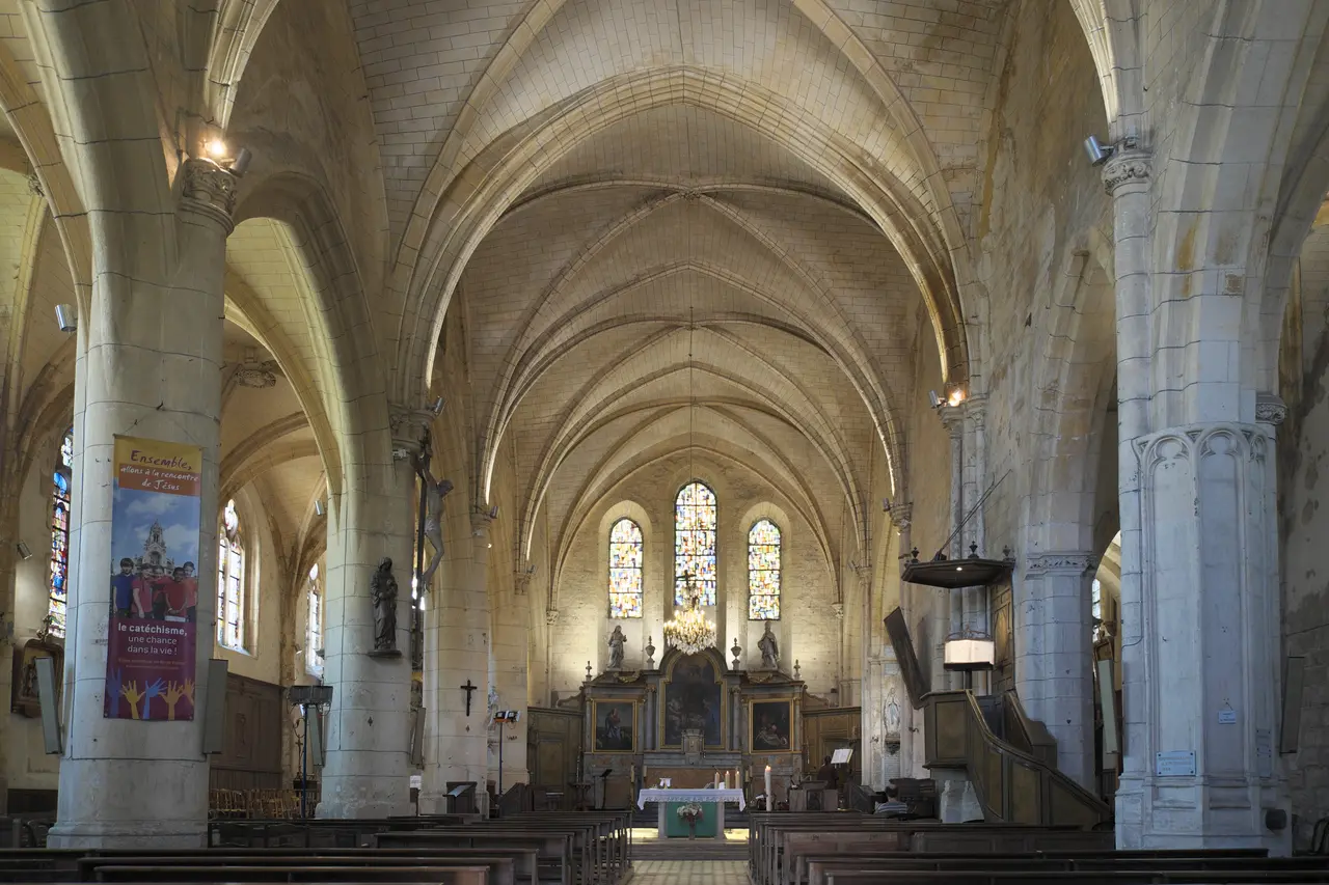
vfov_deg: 45.0
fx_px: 1070
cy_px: 442
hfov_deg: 63.7
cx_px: 664
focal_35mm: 29
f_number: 4
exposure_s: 1/30
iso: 400
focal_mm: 19.6
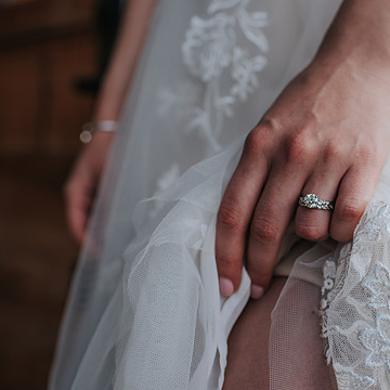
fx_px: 612
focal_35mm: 48
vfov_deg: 35.4
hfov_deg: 34.5
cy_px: 201
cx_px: 302
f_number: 3.2
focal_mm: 35
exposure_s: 1/800
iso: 100
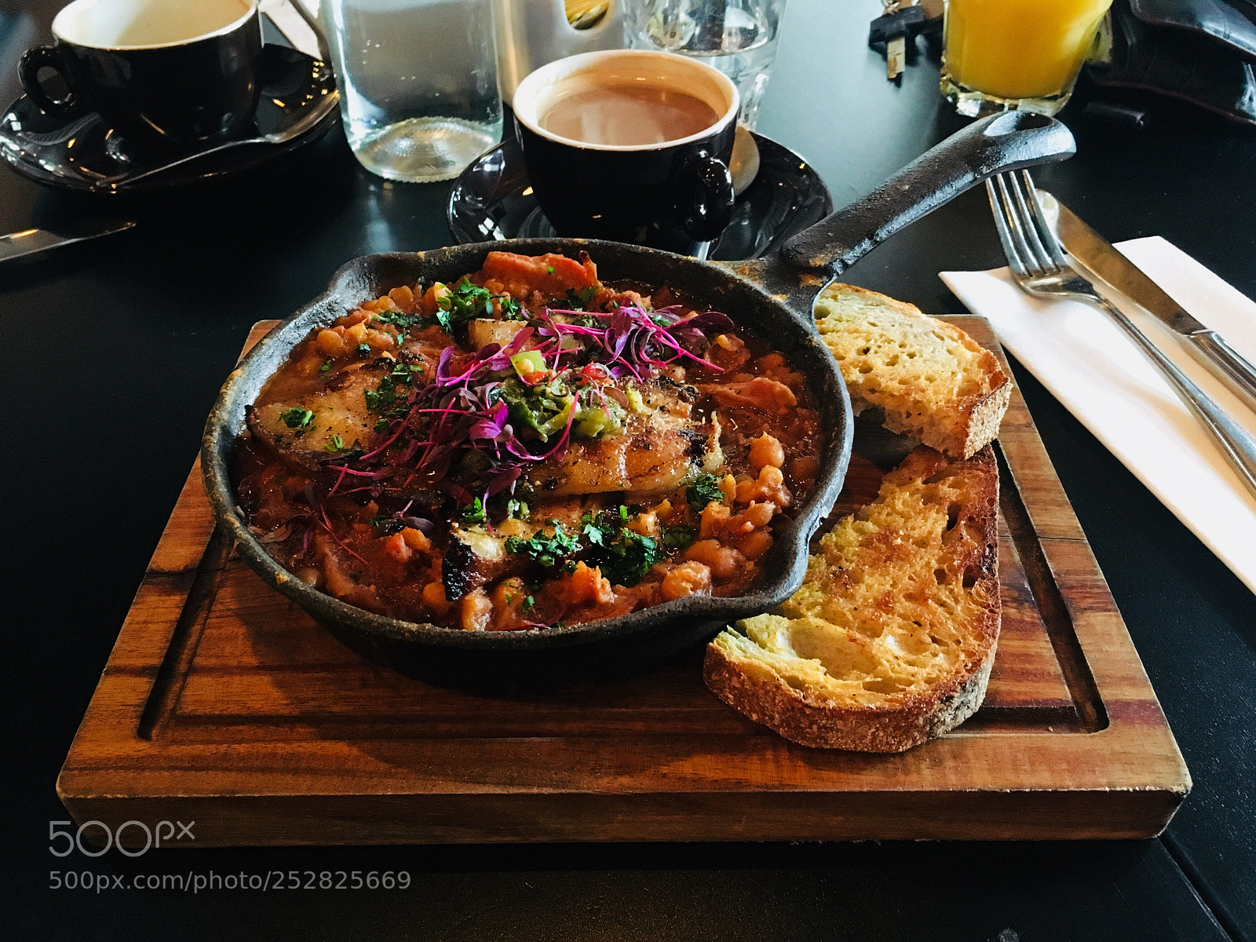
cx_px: 628
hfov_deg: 61.7
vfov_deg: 48.2
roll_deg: -0.8
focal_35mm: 29
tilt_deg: -42.3
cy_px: 471
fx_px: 1052
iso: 250
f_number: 2.2
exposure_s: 1/15
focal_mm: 4.15
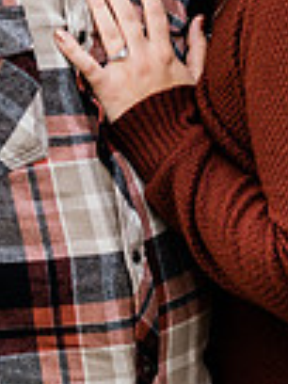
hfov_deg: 5.5
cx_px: 143
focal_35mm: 271
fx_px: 3006
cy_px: 45
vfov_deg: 7.3
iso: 500
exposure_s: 1/200
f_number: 2.5
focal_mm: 85
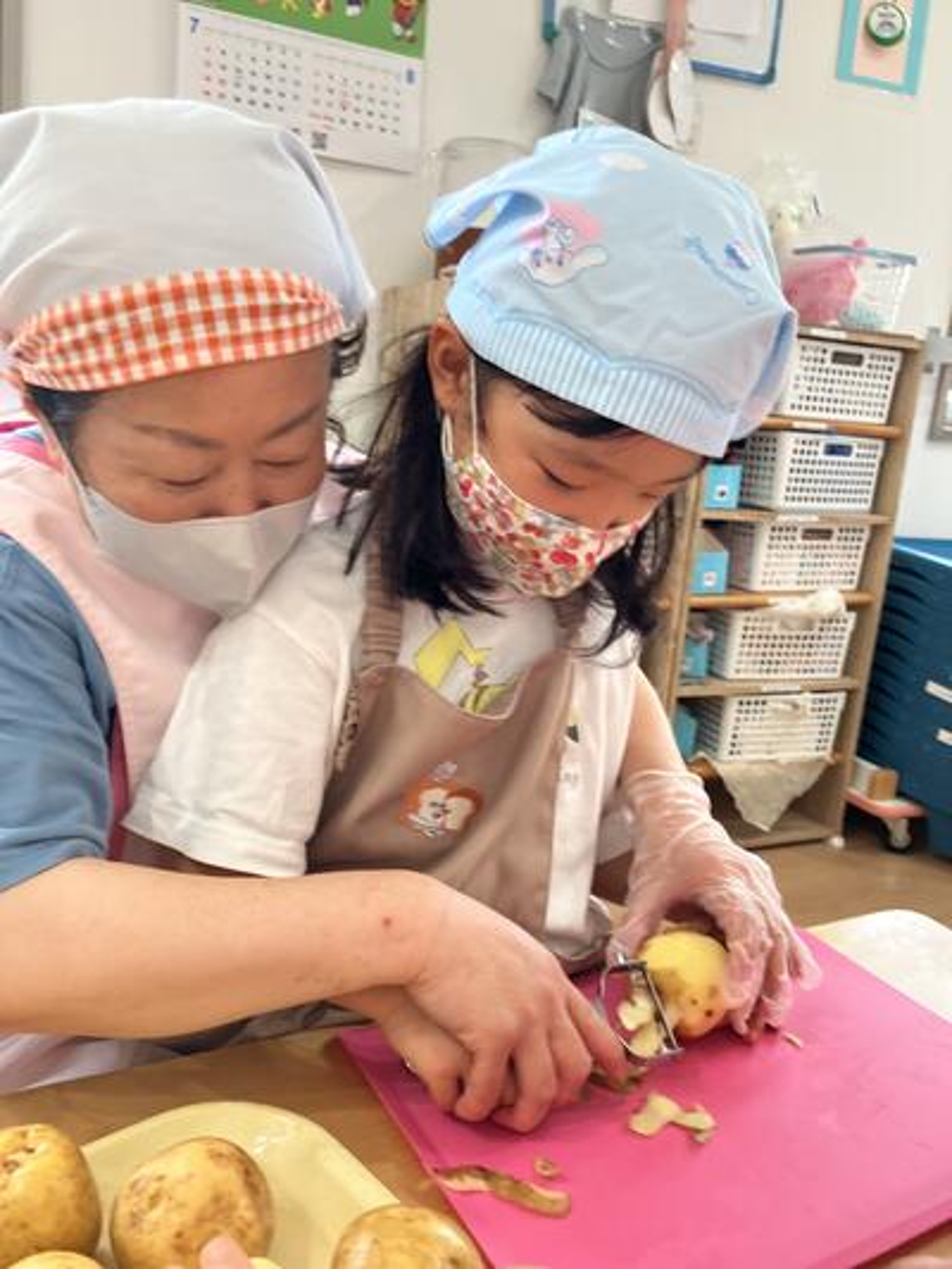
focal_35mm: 28
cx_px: 476
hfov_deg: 49.8
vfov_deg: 63.4
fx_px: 1026
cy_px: 634
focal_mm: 3.99
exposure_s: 1/50
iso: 64
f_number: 1.8
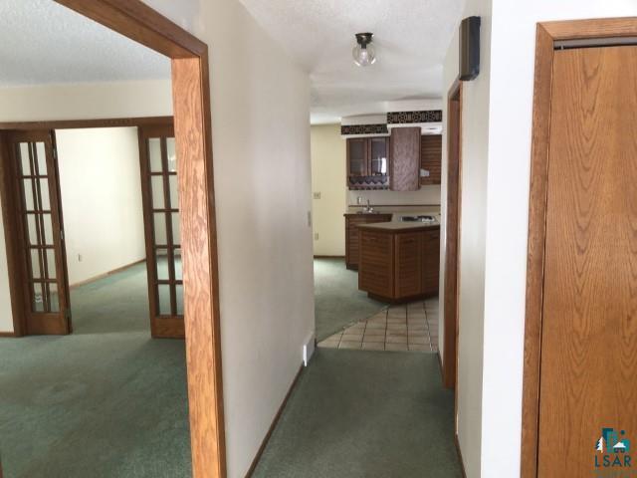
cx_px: 318
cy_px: 239
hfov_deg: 63.4
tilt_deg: -7.8
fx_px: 515
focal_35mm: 28
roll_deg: +0.7
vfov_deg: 49.7
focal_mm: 3.99
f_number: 1.8
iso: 40
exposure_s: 1/20
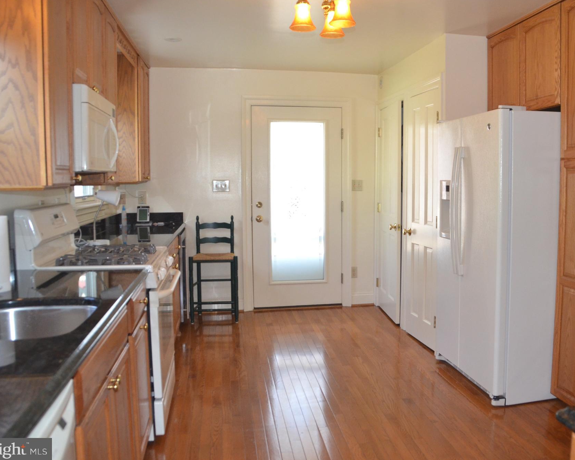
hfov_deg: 57.0
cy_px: 229
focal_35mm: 31
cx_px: 329
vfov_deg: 47.1
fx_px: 527
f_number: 6.3
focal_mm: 18
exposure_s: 1/200
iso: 2000
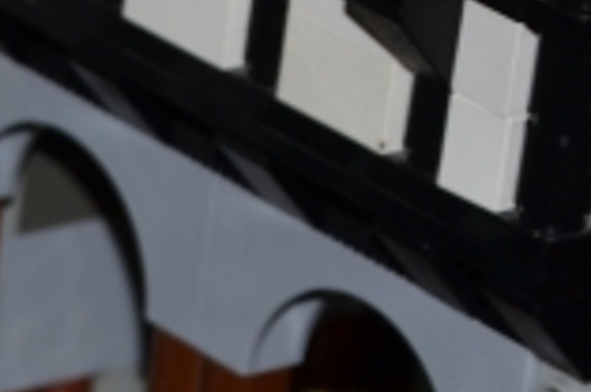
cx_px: -730
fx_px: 6906
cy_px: 654
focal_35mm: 422
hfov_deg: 4.8
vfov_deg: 3.2
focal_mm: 55
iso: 100
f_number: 8
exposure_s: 1/60
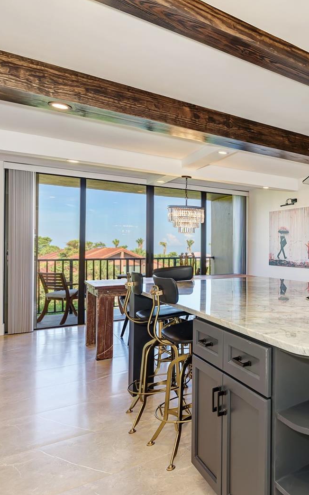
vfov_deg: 72.6
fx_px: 337
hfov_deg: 38.8
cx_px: 354
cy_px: 243
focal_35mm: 25
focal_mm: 16
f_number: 7.1
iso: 100
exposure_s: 1/8
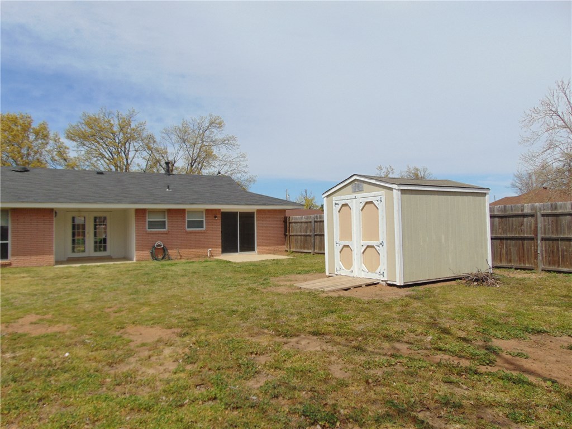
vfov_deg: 54.9
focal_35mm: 25
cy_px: 214
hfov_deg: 69.4
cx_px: 286
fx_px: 413
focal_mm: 4.5
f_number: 7.7
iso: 80
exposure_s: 1/400
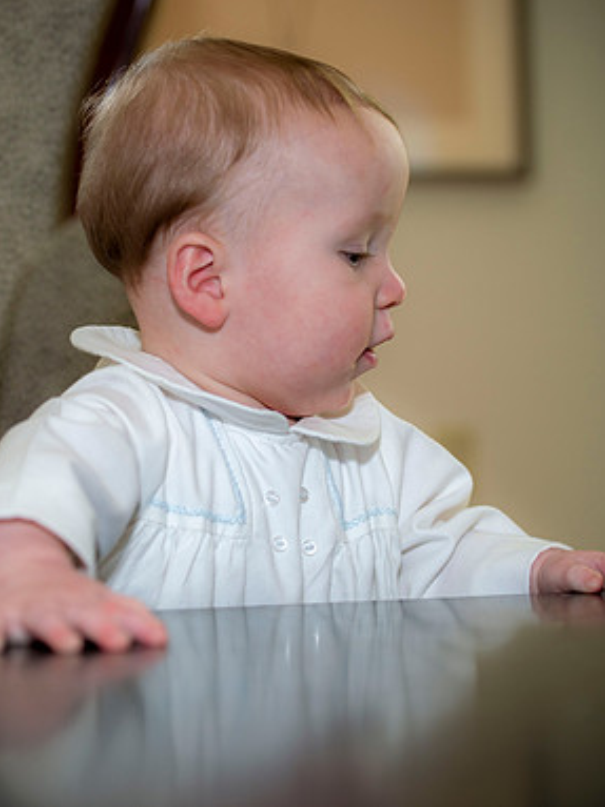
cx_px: 200
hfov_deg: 14.5
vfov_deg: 19.3
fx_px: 2378
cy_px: 402
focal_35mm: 102
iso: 160
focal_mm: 70
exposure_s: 1/60
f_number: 3.5
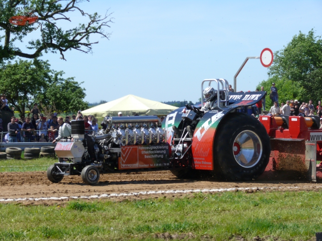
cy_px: 120
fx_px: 1228
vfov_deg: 11.2
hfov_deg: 14.9
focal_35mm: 132
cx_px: 161
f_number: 5.6
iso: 100
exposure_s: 1/400
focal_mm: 27.9
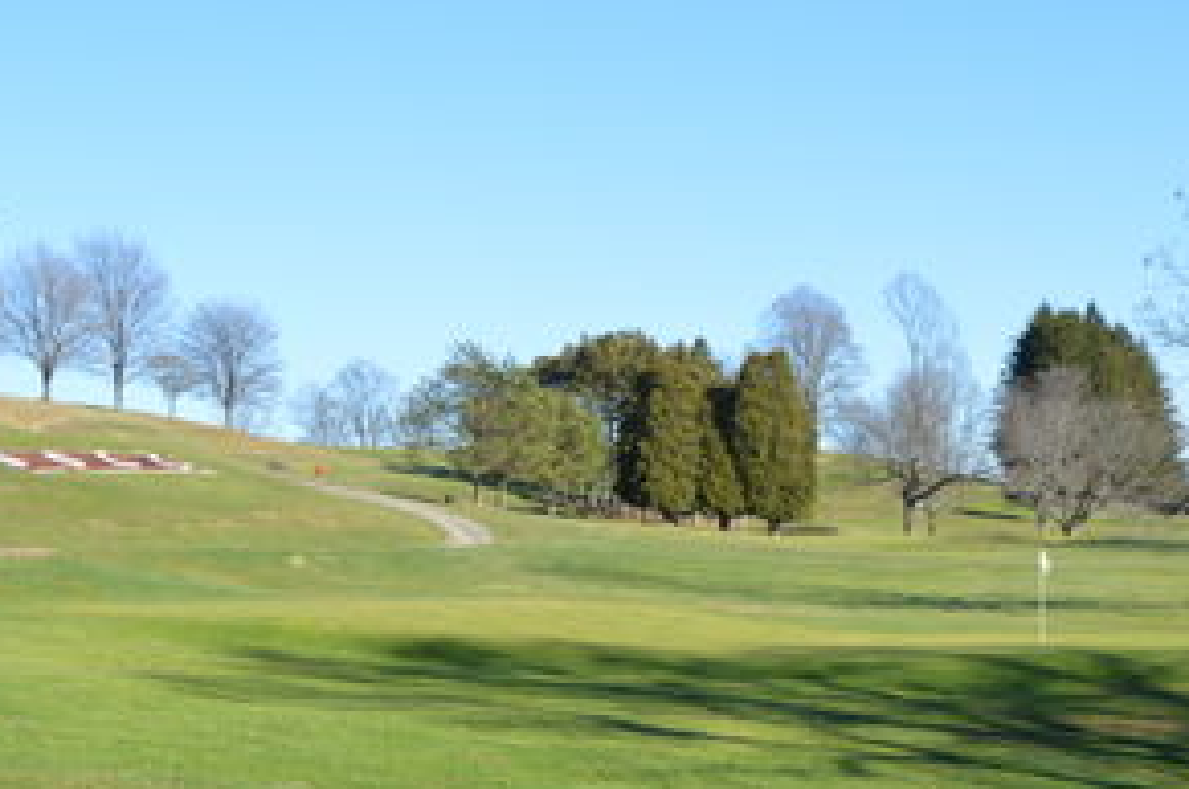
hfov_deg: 26.4
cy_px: 517
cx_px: 707
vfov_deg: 17.7
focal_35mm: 77
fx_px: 2533
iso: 100
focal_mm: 31
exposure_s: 1/250
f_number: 8
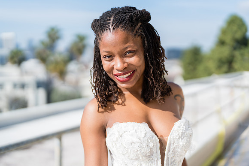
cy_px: 83
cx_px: 124
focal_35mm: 50
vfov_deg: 27.0
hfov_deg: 39.6
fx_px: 346
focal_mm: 50
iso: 100
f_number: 1.2
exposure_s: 1/6400
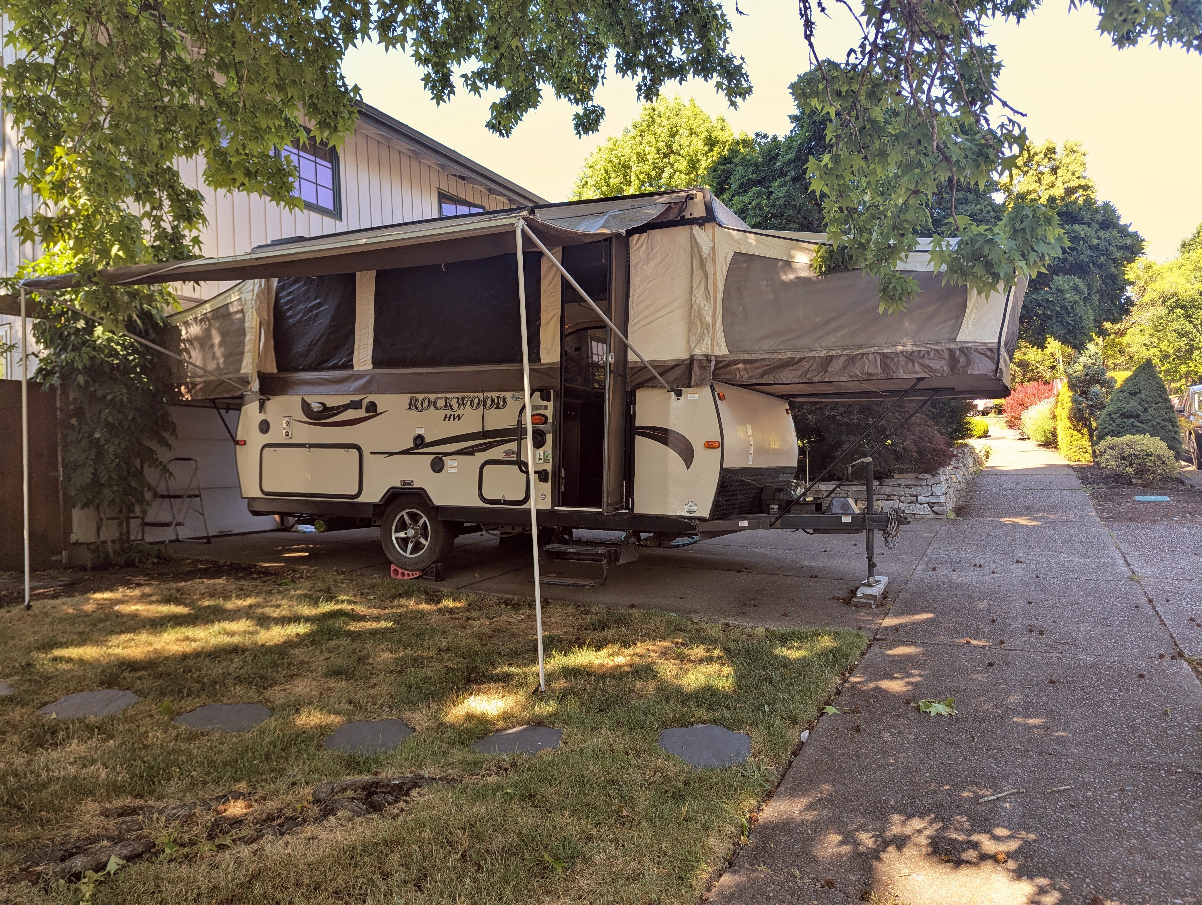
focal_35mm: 24
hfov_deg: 71.5
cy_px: 452
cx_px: 601
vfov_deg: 56.9
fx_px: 835
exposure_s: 1/203
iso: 46
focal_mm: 6.81
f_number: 1.85
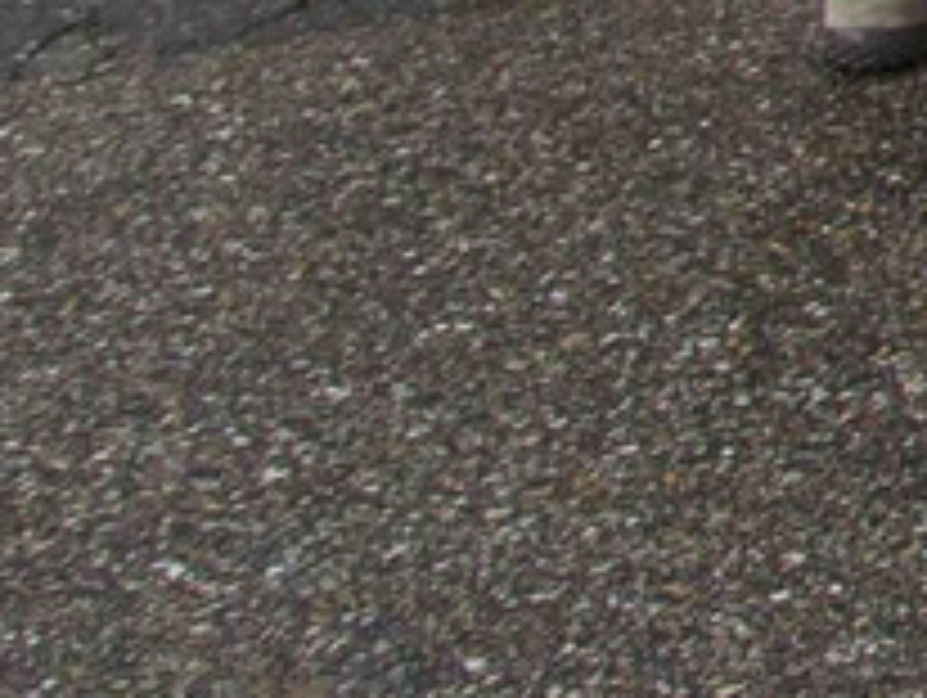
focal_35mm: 179
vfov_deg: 7.3
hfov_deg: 8.2
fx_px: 4799
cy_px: -1473
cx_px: 3321
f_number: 4
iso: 125
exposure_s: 1/640
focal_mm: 16
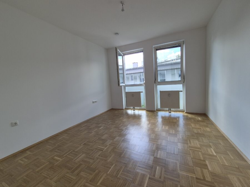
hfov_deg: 106.2
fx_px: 94
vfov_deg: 89.9
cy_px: 94
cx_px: 125
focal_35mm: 13
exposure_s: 1/142
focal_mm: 2.2
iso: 50
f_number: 2.2
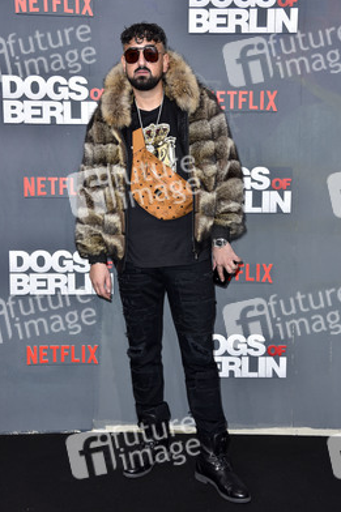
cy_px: 252
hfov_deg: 27.5
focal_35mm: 49
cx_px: 171
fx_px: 697
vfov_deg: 40.4
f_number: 5.6
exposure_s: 1/200
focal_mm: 48
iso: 250
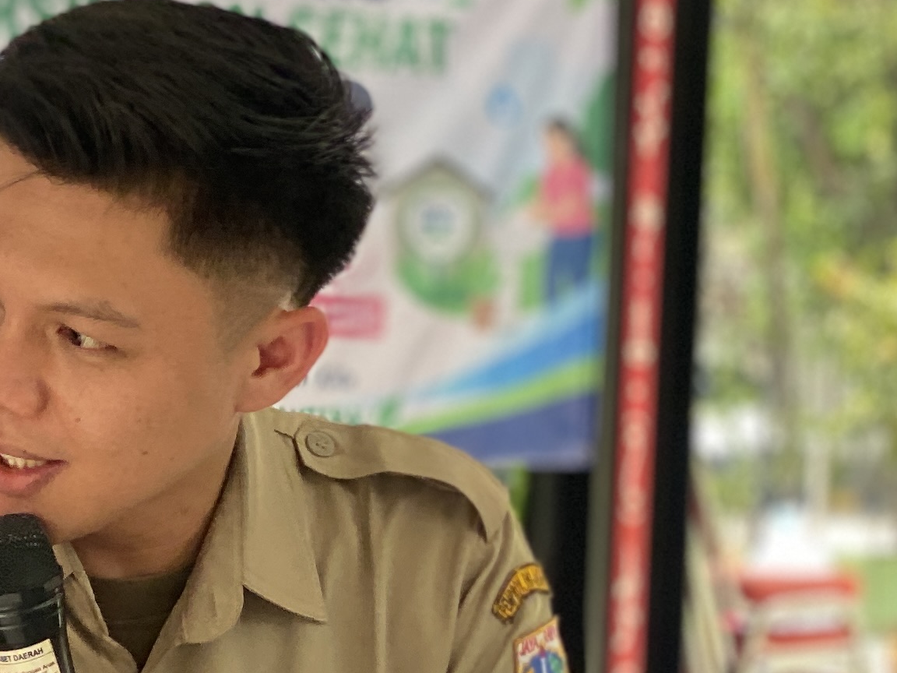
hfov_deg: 10.5
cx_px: -448
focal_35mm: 182
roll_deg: -1.5
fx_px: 4716
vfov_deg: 8.1
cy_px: 680
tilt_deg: -4.7
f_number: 2
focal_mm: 6
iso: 64
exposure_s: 1/122
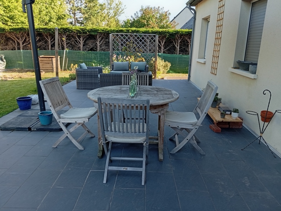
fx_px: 219
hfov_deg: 65.2
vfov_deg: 51.5
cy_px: 106
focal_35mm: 27
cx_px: 140
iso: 53
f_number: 1.8
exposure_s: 1/50
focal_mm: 3.98
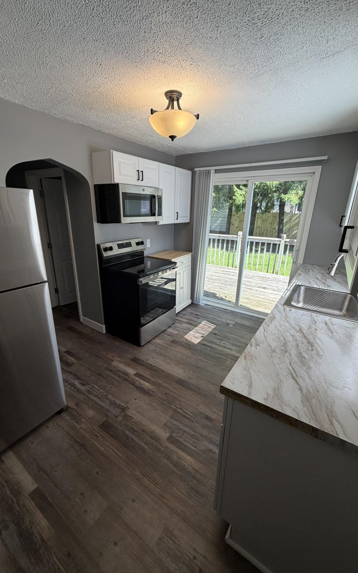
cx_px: 174
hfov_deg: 74.8
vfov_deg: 101.5
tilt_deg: -18.9
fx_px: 234
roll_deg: -1.4
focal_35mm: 15
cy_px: 286
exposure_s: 1/120
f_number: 2.2
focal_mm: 2.22
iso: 100
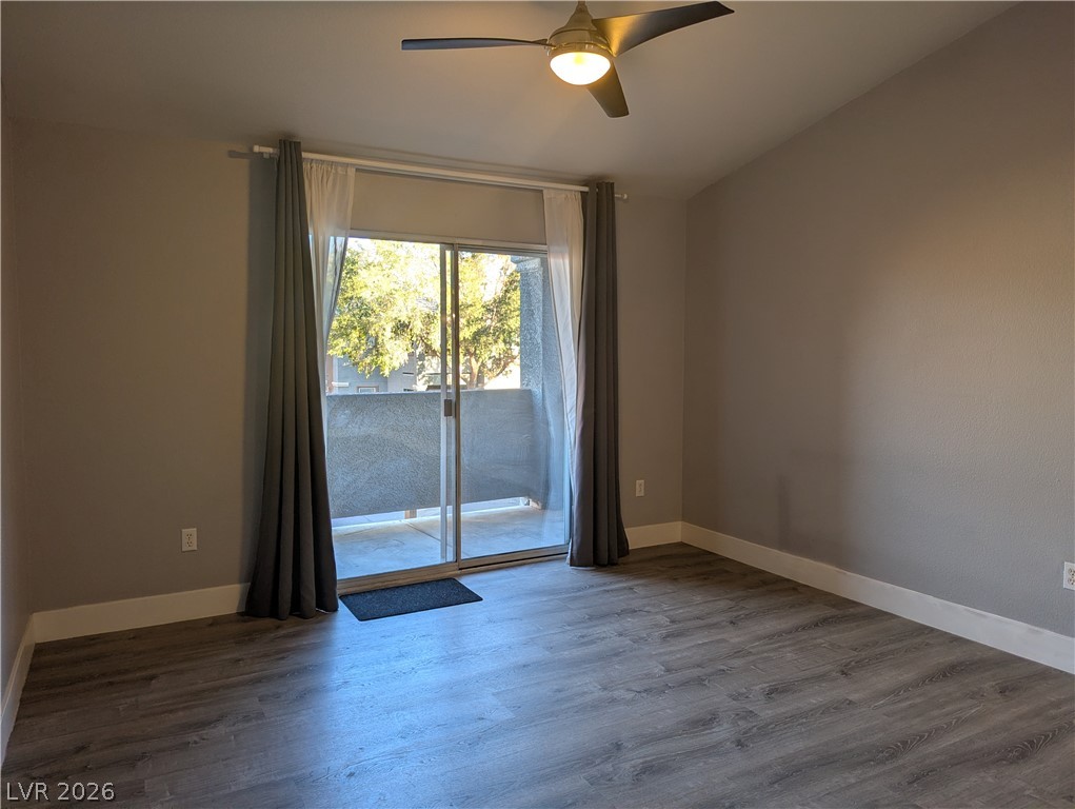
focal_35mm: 24
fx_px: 746
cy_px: 404
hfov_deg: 71.5
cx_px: 538
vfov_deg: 56.9
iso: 96
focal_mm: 6.81
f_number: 1.85
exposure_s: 1/120
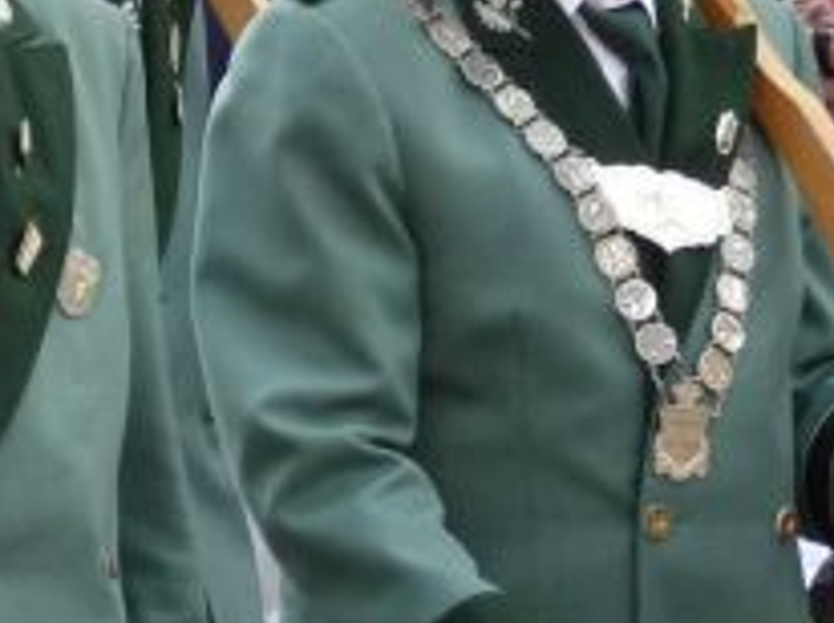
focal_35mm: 347
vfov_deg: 4.3
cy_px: 409
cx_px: -107
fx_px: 8351
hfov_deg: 5.7
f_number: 3.6
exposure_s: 1/320
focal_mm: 16.1
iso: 250
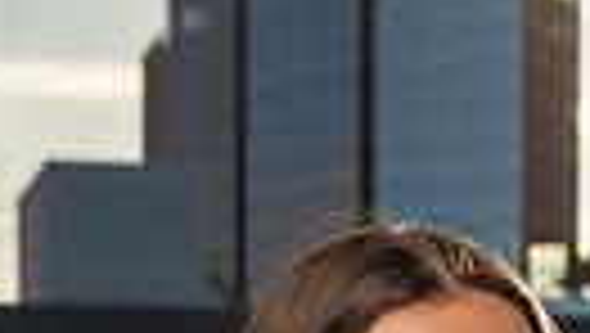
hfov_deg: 8.6
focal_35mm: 251
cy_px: 968
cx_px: 356
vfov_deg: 4.7
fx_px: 3931
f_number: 9
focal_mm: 70
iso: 100
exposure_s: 1/250
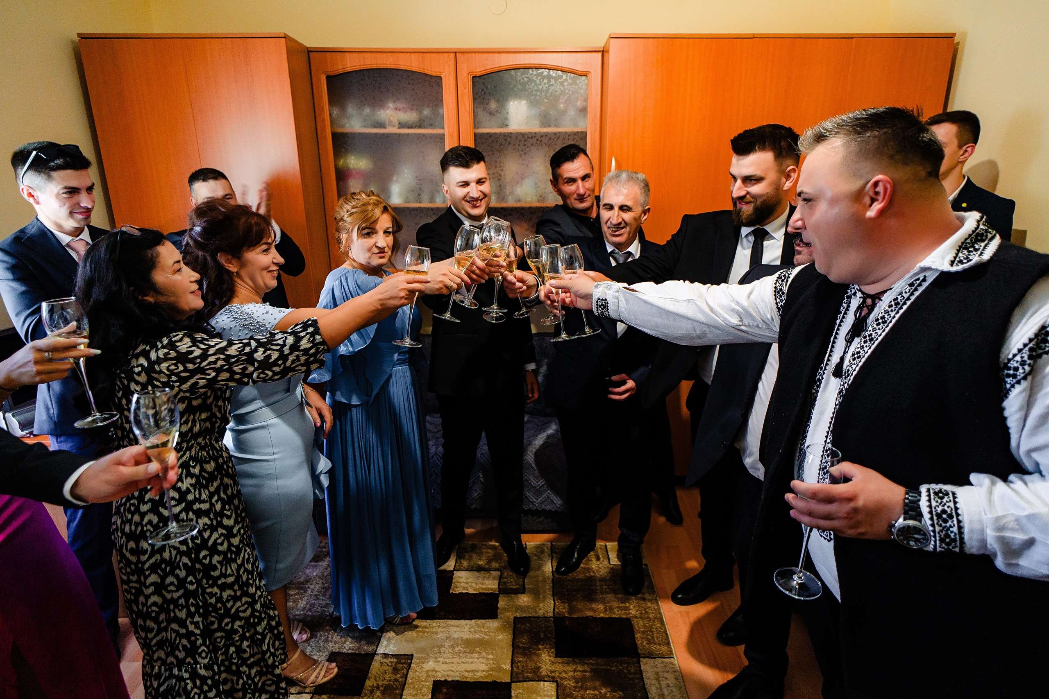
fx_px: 524
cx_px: 524
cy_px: 350
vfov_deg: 67.4
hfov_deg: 90.0
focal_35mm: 18
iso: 2000
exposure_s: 1/160
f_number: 2.8
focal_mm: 18
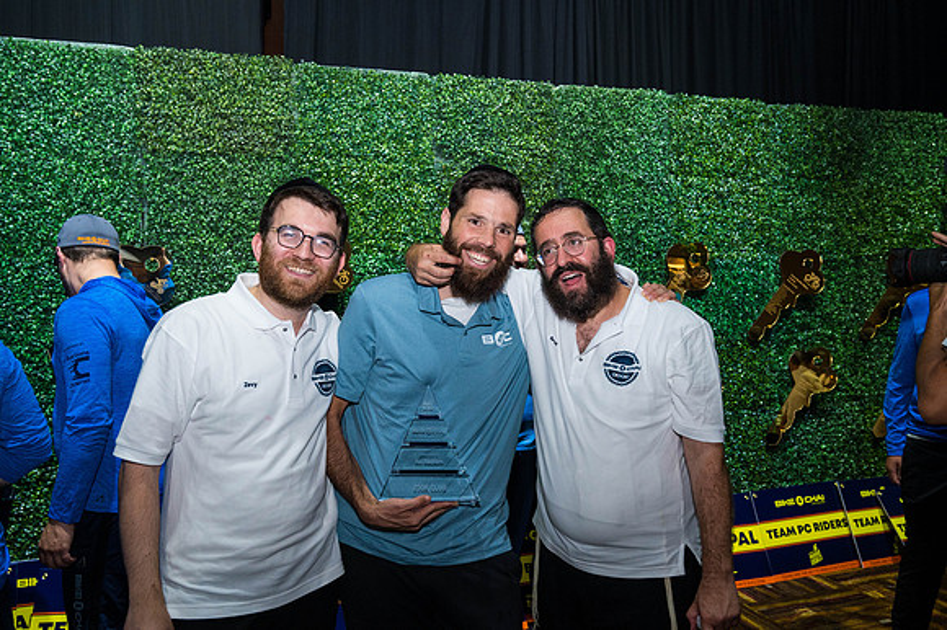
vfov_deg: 44.2
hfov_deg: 62.8
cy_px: 315
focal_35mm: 30
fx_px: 776
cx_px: 474
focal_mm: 29.5
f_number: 5.6
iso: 3200
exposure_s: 1/160
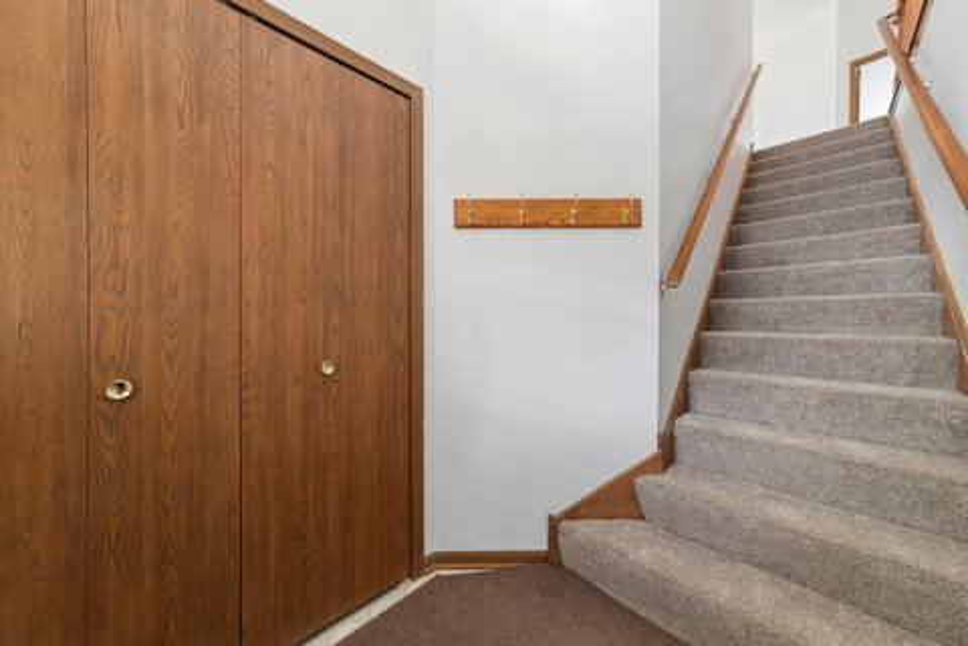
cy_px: 323
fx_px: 323
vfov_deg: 90.0
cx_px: 484
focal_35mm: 12
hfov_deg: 112.6
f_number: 8
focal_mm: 12
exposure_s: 1/3.33
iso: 160
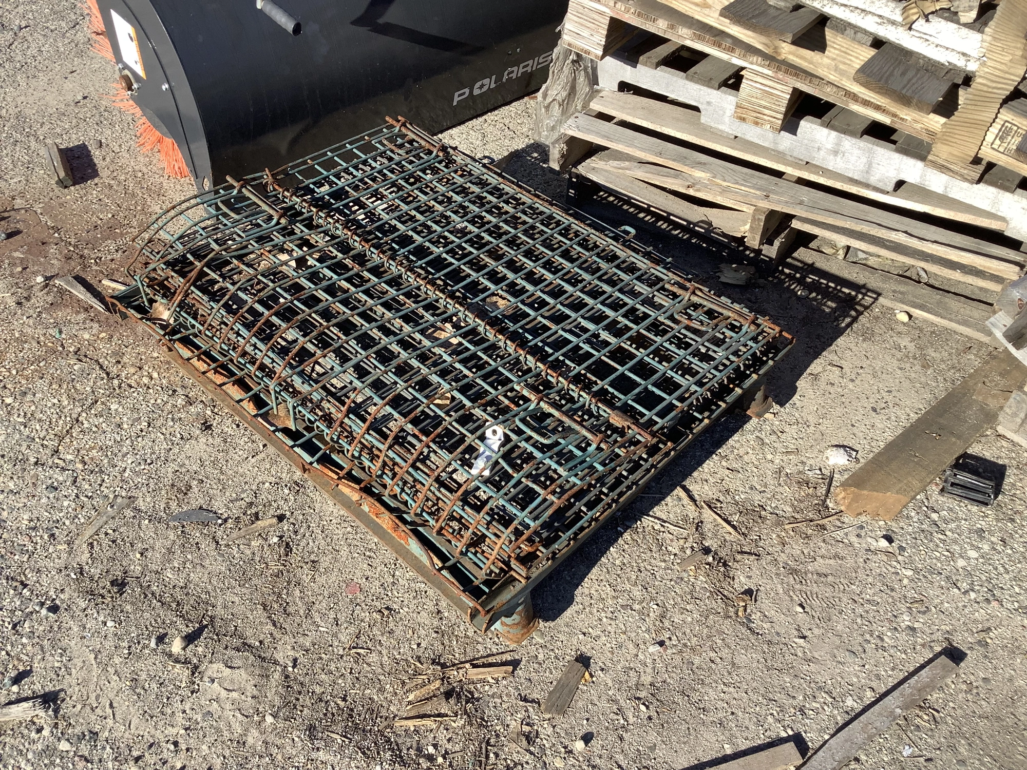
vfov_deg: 45.4
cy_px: 385
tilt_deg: -43.0
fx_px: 920
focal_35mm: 31
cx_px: 514
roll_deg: -1.7
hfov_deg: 58.4
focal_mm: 3.3
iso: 25
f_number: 2.4
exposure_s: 1/715
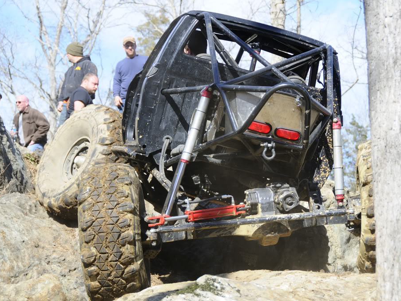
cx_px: 209
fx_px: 1552
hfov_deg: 14.7
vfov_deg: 11.1
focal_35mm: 134
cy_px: 150
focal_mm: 82
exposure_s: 1/250
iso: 200
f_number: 5
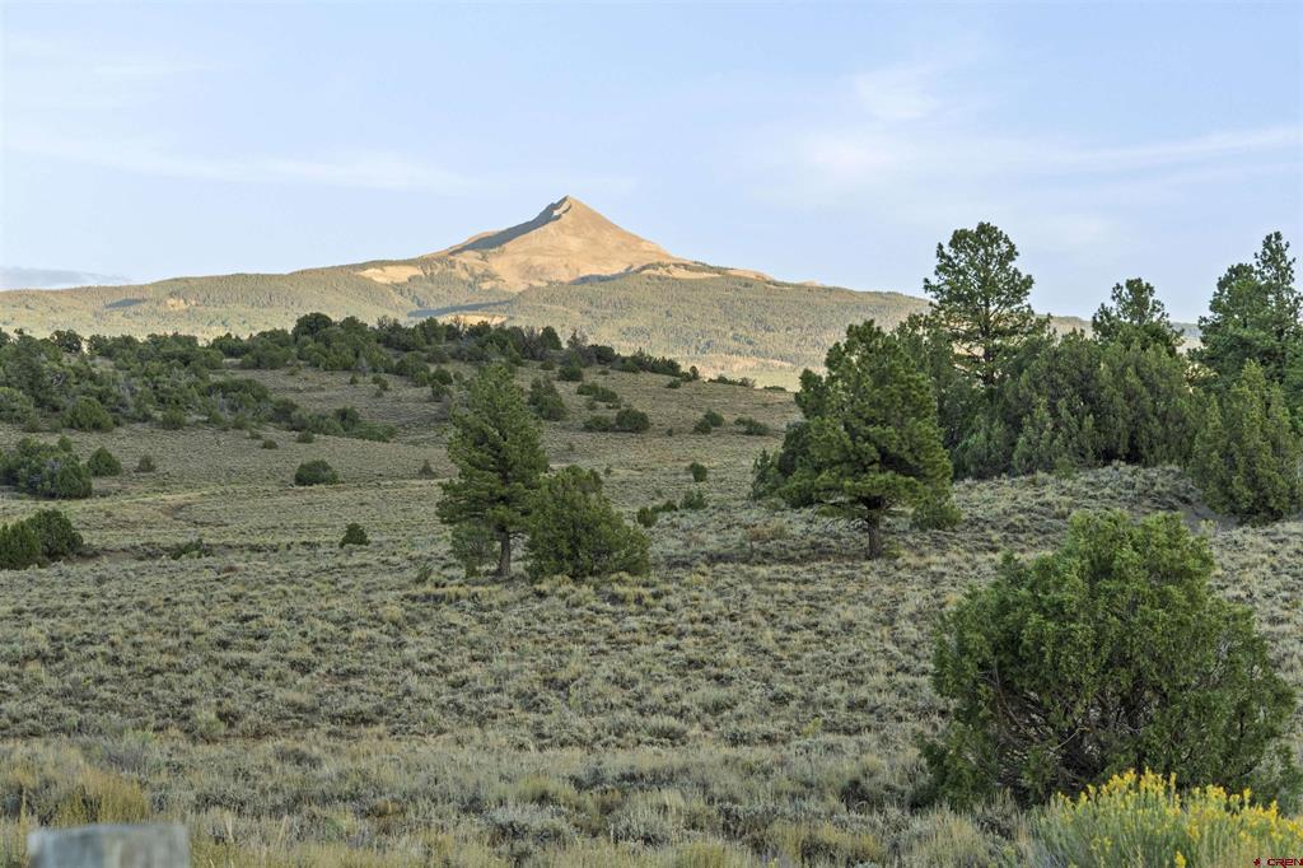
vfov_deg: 17.5
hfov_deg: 26.0
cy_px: 434
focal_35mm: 78
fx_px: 2822
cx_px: 652
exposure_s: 1/30
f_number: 20
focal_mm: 78
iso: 1000
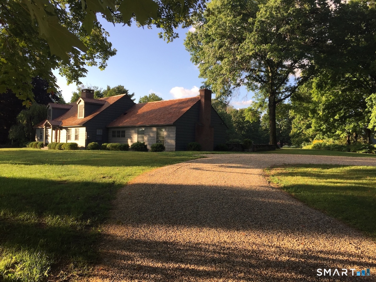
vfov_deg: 48.2
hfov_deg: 61.7
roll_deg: -0.7
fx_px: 315
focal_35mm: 29
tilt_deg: +1.3
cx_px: 188
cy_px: 141
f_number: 2.2
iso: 32
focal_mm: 4.15
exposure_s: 1/549
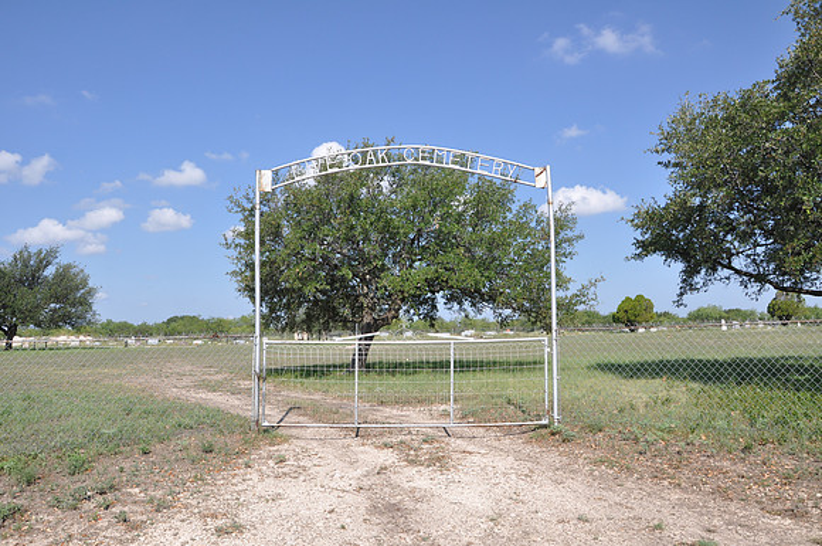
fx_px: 616
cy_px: 273
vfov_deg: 47.8
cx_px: 411
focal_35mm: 27
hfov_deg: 67.5
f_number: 8
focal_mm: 18
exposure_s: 1/250
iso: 200
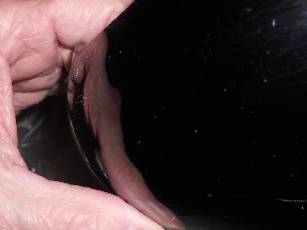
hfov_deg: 31.5
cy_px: 41
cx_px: 240
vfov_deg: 24.0
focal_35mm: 60
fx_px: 532
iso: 80
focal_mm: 4.9
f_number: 8
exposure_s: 1/25
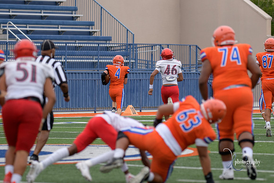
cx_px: 150
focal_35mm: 331
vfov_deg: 4.1
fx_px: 2523
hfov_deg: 6.2
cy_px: 78
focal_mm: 180
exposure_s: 1/1250
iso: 320
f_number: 2.8
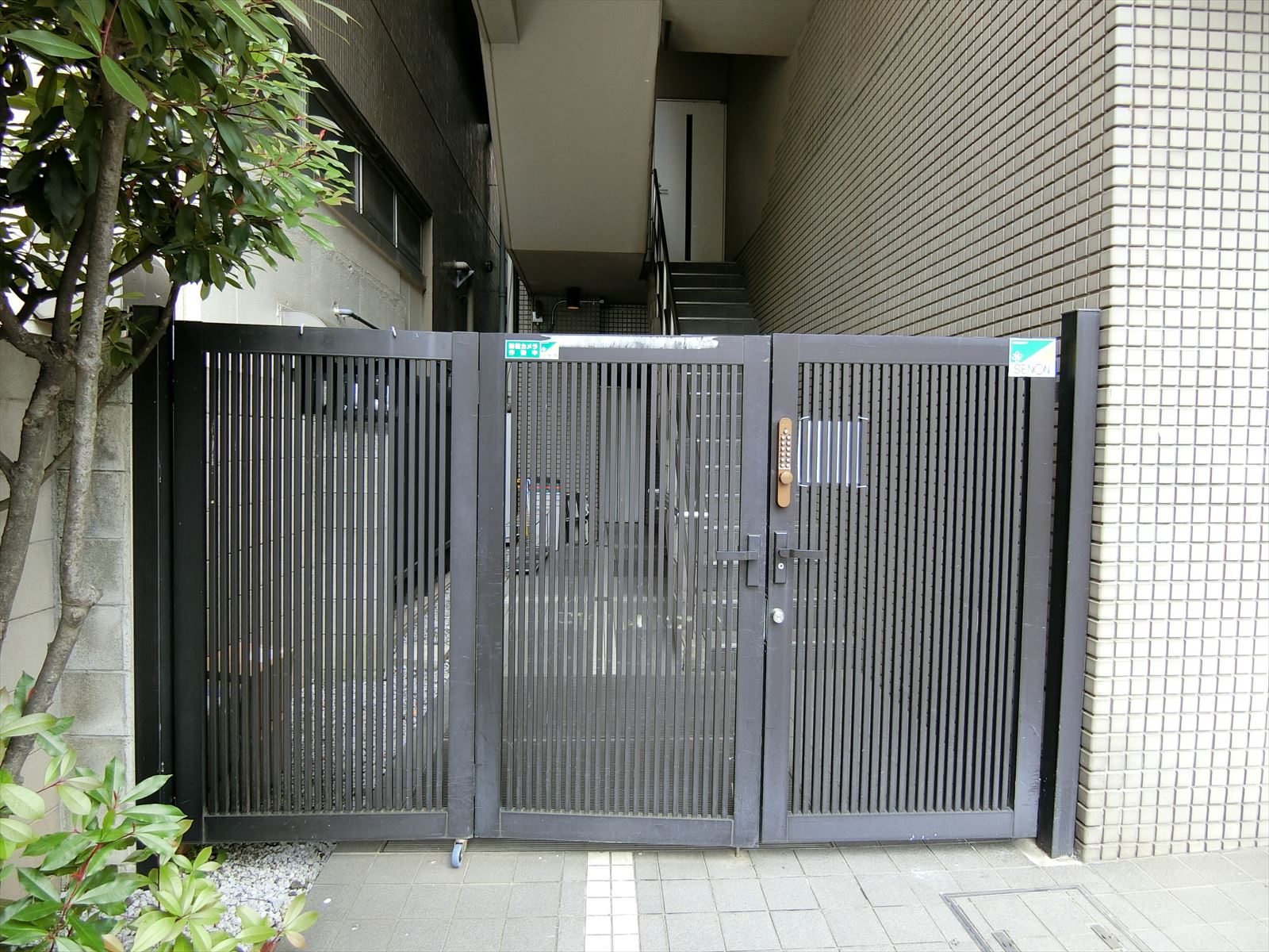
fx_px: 697
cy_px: 476
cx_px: 634
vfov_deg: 68.7
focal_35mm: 19
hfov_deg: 84.7
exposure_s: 1/125
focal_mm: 4.06
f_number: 2.7
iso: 100
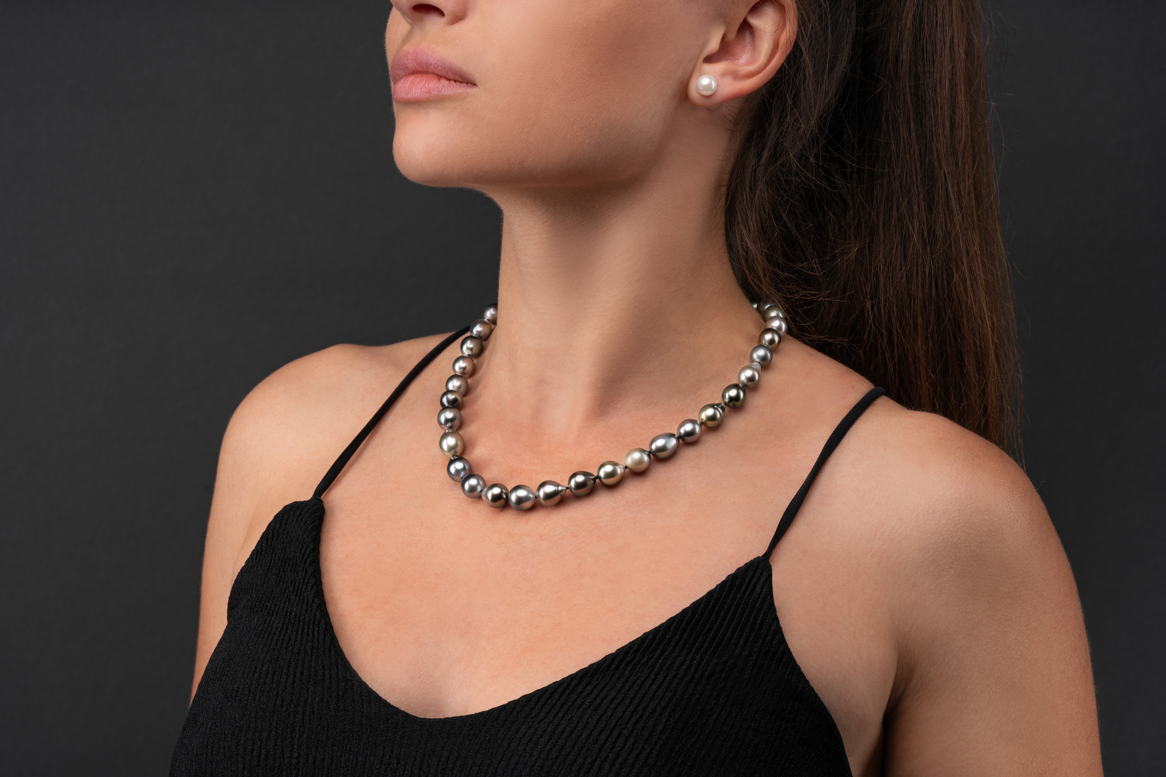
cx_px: 583
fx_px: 3401
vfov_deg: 13.0
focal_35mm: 105
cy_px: 388
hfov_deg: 19.5
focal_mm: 105
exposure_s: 1/200
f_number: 13
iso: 100
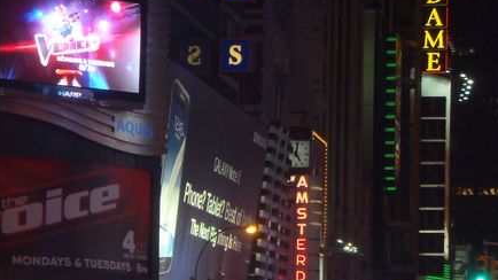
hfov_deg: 15.9
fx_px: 1782
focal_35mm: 135
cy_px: 242
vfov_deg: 9.0
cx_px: 327
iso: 320
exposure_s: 1/50
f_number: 4.4
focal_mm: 15.06
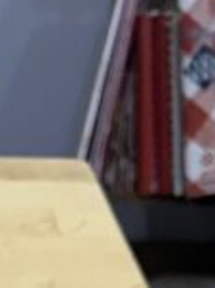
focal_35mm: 163
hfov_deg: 8.4
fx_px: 1352
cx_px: -291
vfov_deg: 9.3
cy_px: 895
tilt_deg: -47.8
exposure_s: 1/120
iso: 160
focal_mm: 6.86
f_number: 1.78
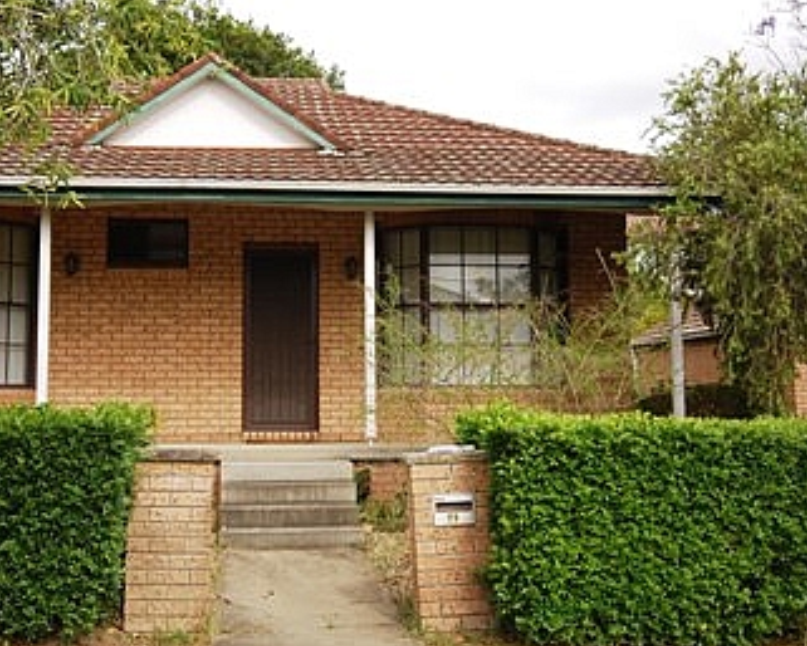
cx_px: 334
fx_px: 1075
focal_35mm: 45
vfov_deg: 33.4
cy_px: 287
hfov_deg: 41.0
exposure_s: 1/160
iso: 100
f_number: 6.3
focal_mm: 16
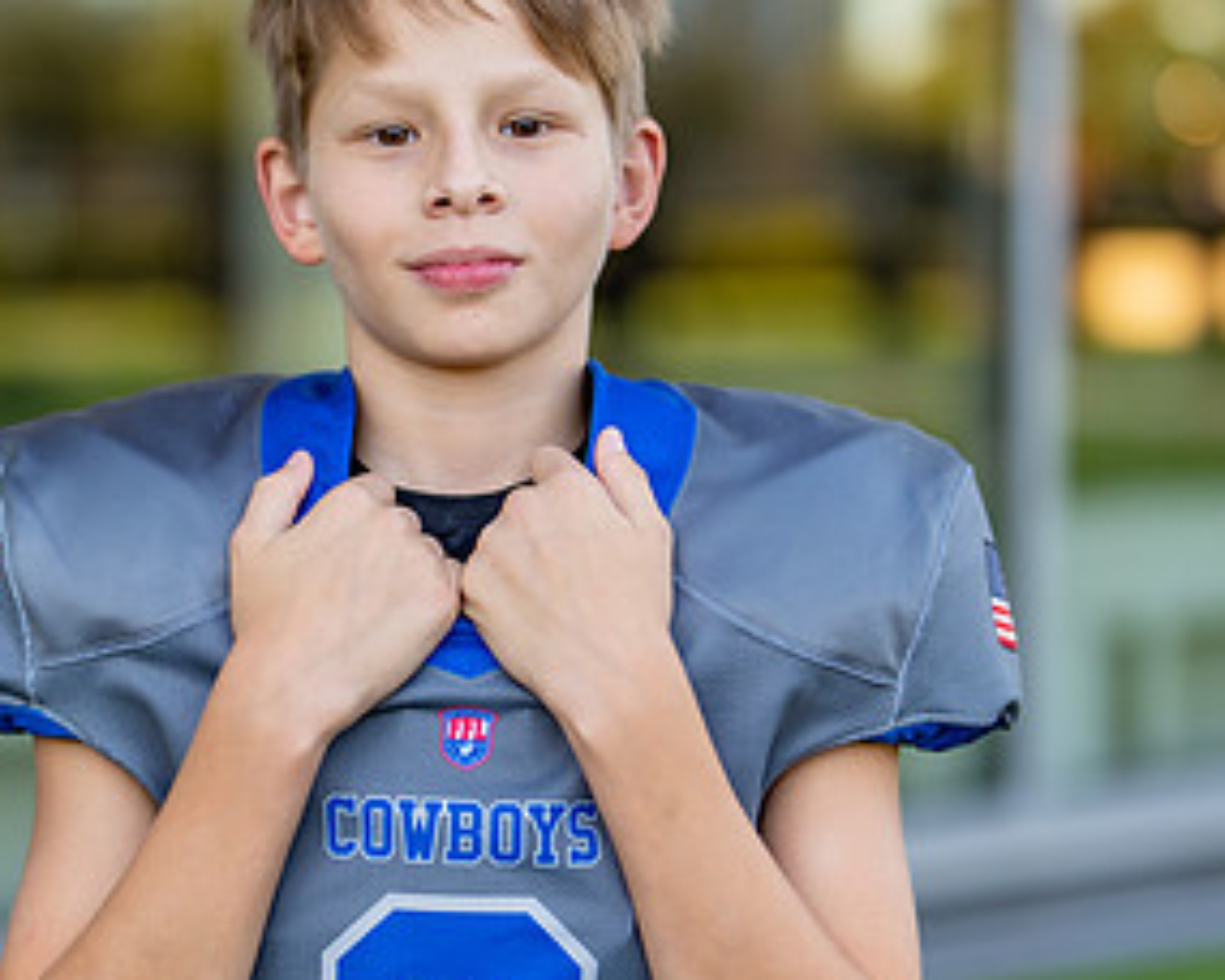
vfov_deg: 13.5
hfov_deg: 16.8
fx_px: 4133
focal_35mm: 114
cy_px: 505
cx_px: 430
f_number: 1.2
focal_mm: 50
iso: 100
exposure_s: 1/640
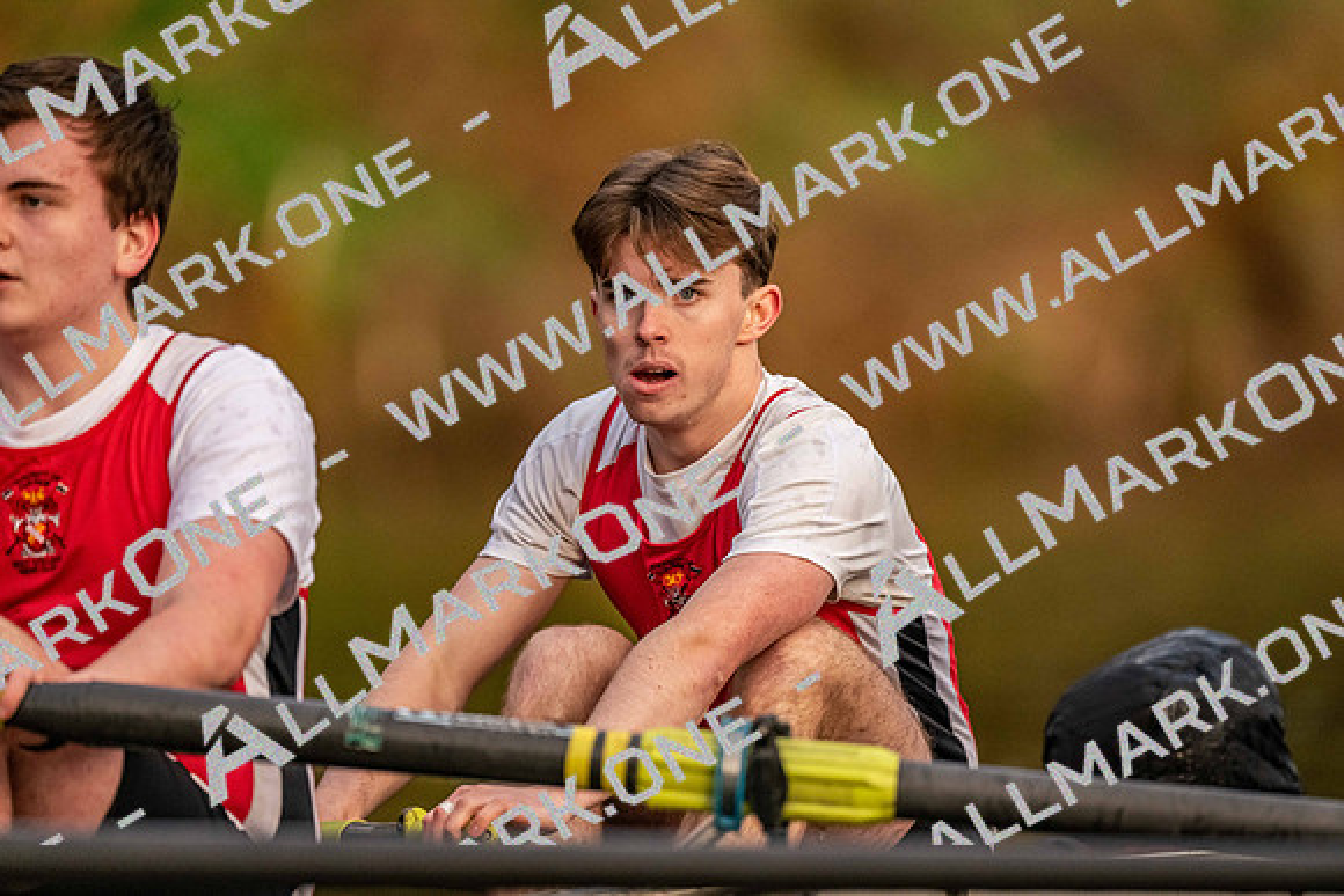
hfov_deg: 3.4
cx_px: 672
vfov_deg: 2.3
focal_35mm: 600
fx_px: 22404
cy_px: 448
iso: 3600
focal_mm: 600
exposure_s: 1/2500
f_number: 4
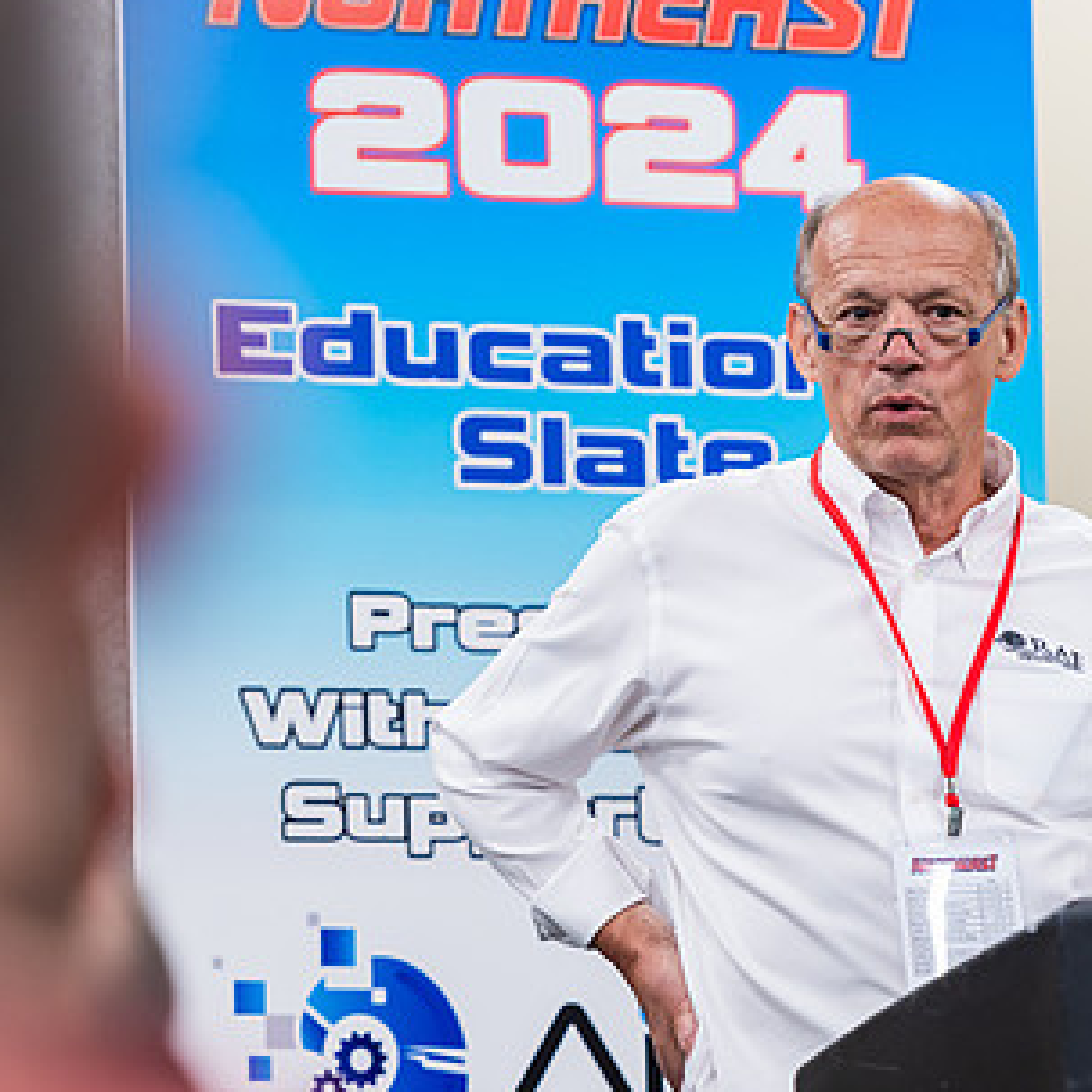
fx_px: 9743
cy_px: 518
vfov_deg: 6.4
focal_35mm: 273
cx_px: 914
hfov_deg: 6.4
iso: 800
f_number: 3.2
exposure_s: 1/200
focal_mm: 155
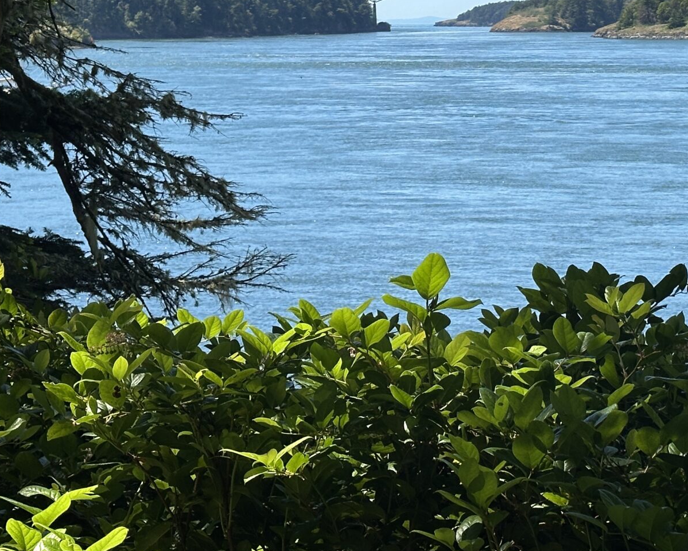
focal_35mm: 100
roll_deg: +0.7
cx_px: 506
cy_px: 34
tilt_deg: -1.3
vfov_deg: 15.2
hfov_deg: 19.1
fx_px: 2037
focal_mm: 6.86
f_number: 1.78
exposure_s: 1/3731
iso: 64
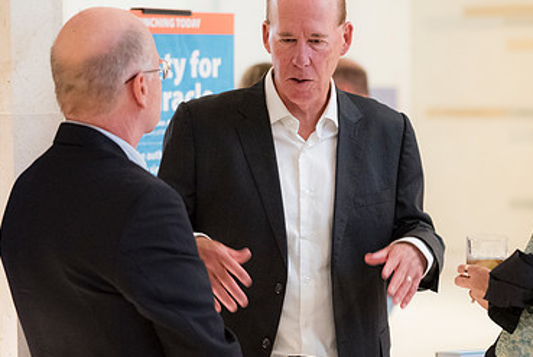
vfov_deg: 10.2
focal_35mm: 135
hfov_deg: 15.2
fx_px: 2001
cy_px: 161
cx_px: 331
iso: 6400
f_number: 2.8
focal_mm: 86
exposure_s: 1/80
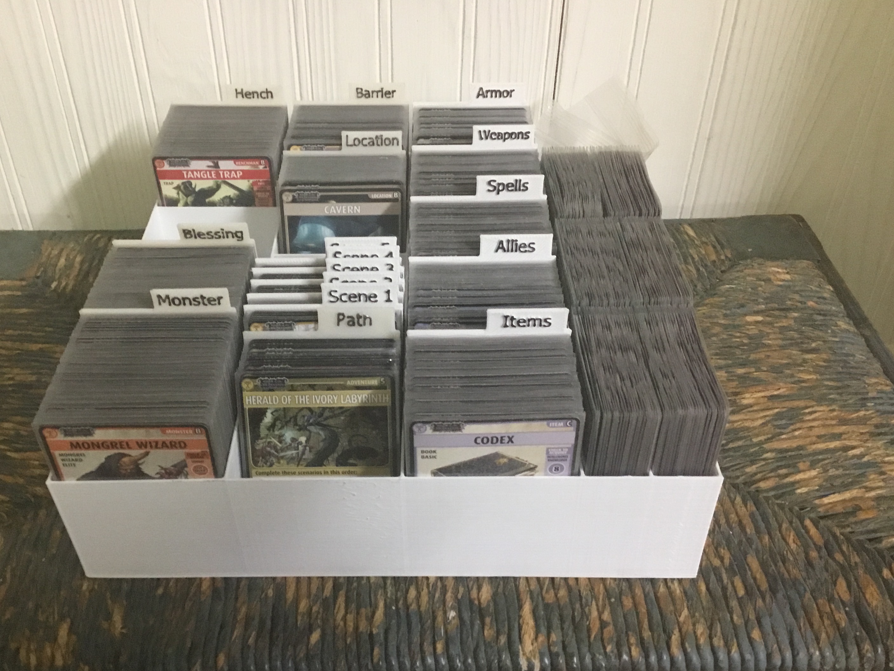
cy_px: 384
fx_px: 930
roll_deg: +1.6
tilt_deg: -40.5
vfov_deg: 39.6
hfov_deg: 51.1
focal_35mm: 36
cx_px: 376
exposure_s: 1/24
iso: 250
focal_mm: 3.3
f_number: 2.4
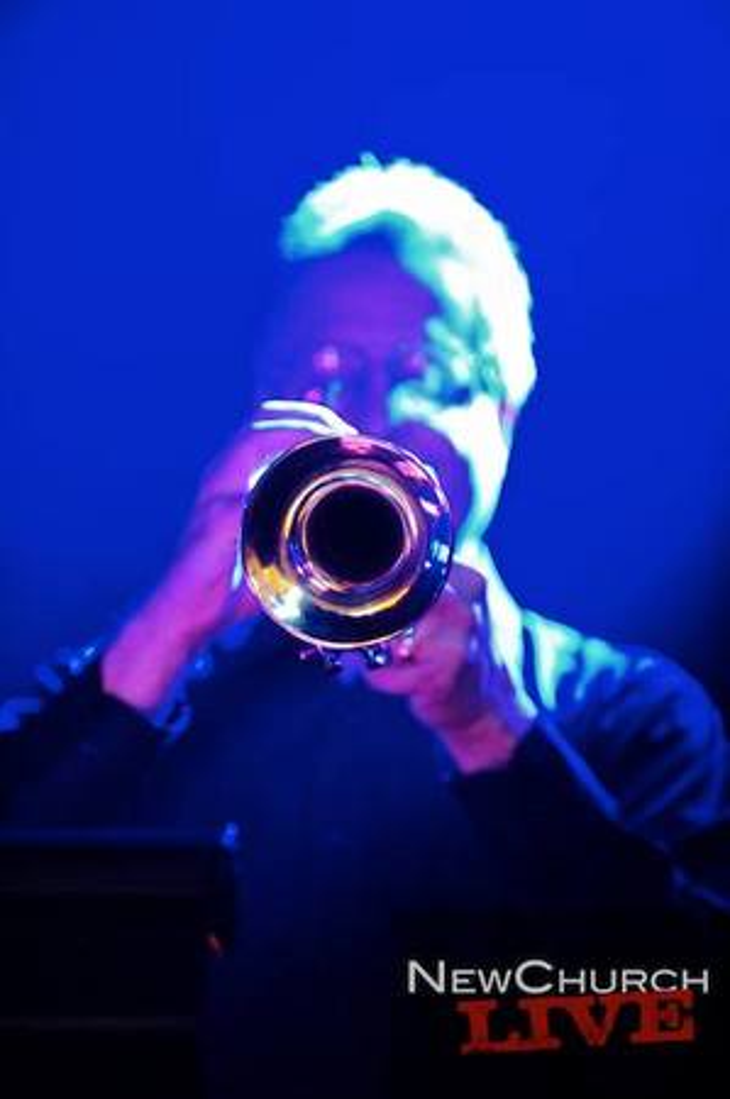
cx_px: 365
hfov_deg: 9.1
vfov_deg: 13.7
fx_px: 4573
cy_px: 550
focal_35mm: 150
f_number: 2.8
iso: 3200
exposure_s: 1/25
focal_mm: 150
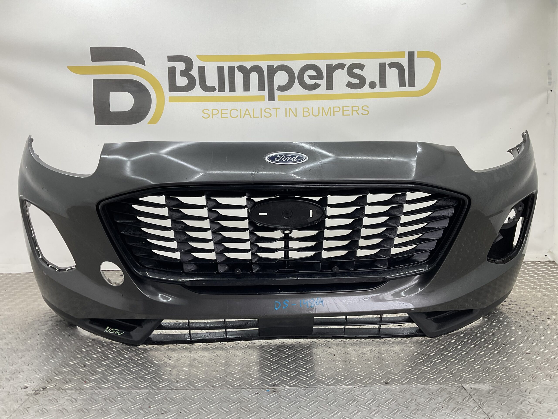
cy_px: 210
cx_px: 279
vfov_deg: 48.2
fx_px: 467
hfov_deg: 61.7
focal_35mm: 29
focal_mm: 3
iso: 25
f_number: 1.8
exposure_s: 1/120
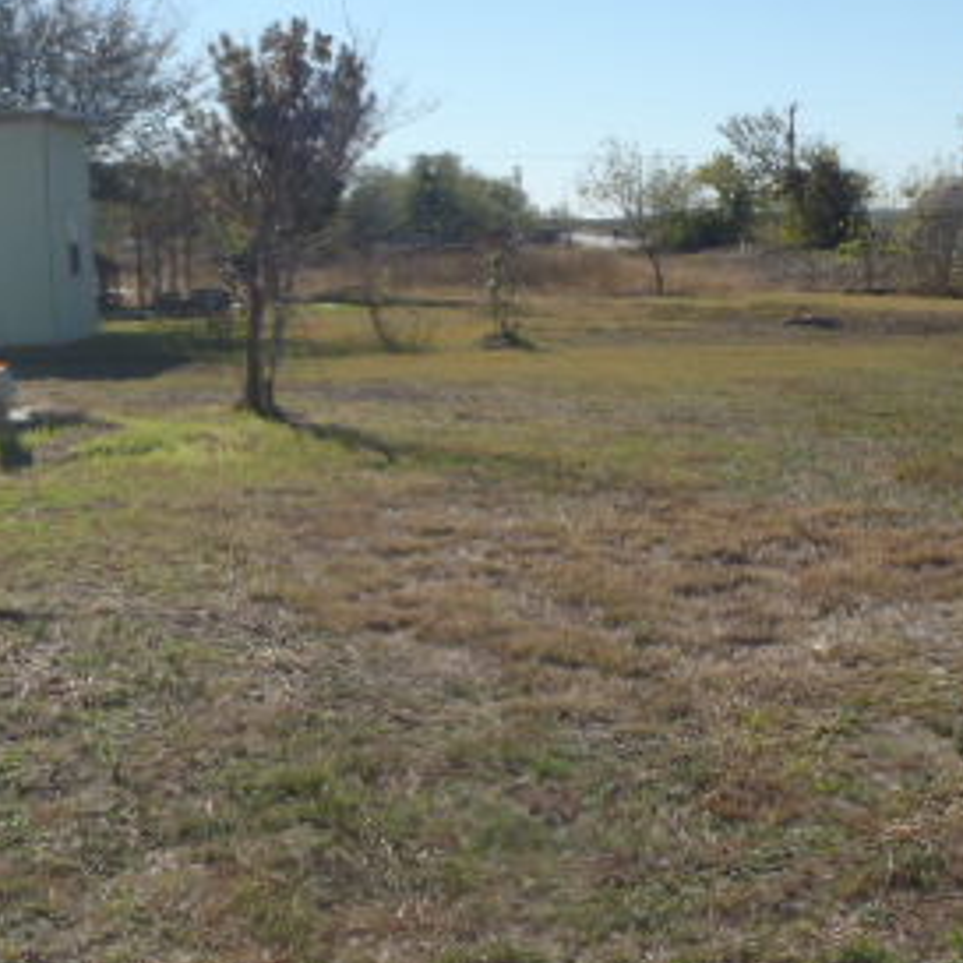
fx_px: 1826
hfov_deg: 29.4
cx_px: 614
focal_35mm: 58
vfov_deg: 29.5
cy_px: 395
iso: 80
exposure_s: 1/800
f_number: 3.9
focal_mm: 5
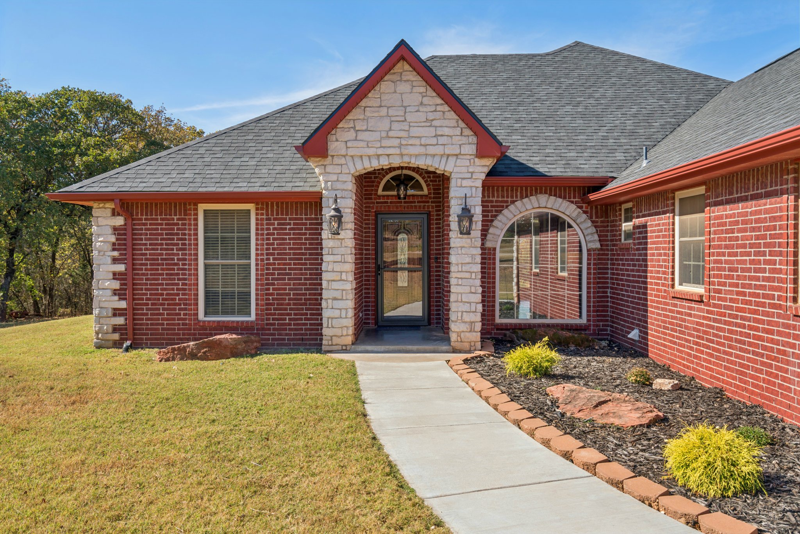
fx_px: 644
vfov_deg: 45.0
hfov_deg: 63.7
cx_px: 400
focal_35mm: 29
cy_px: 267
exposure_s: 1/400
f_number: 7.1
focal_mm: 29
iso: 200
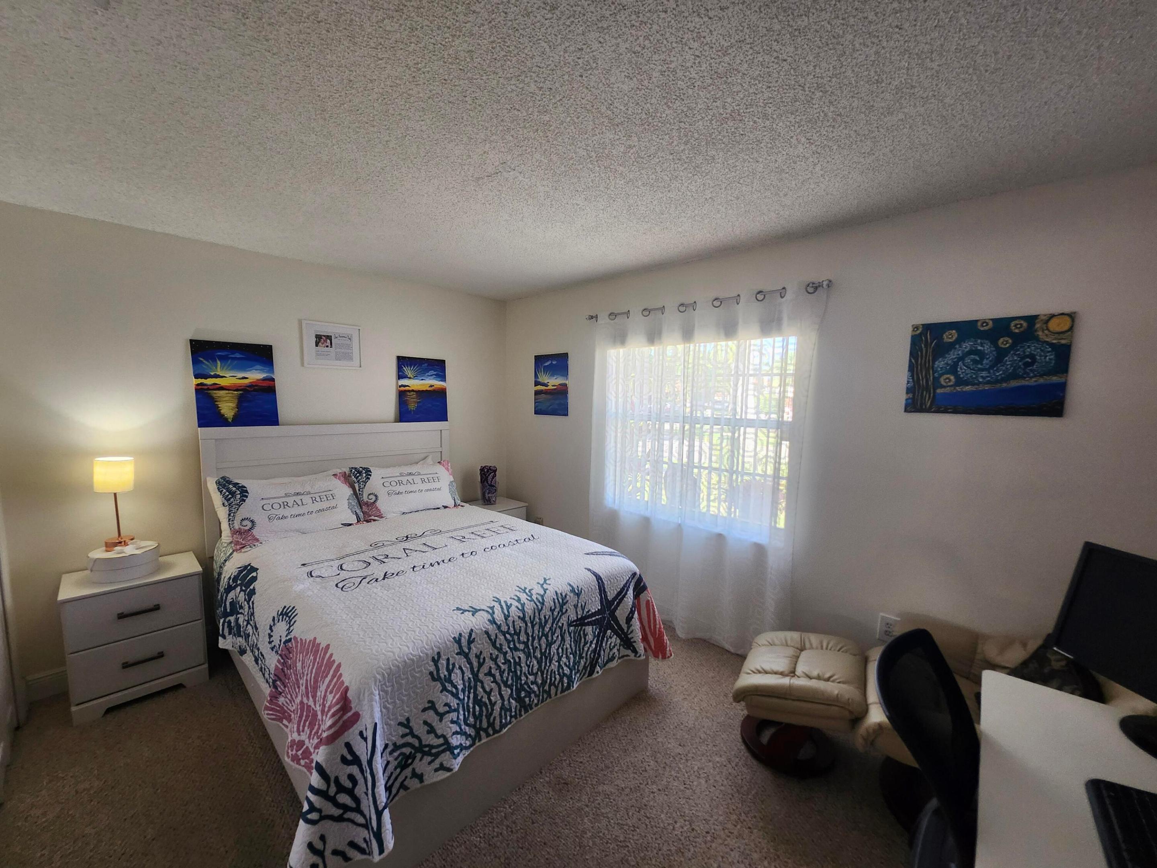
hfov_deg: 106.2
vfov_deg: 89.9
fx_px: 435
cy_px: 434
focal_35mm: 13
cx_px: 578
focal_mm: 1.74
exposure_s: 1/60
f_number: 2.2
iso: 160
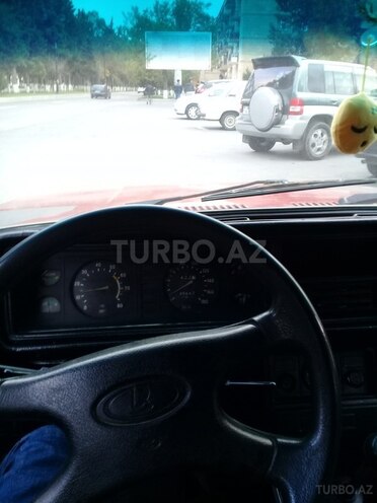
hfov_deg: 45.4
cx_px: 188
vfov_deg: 58.4
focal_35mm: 31
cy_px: 252
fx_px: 450
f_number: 2.2
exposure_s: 1/33
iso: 64
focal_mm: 3.3
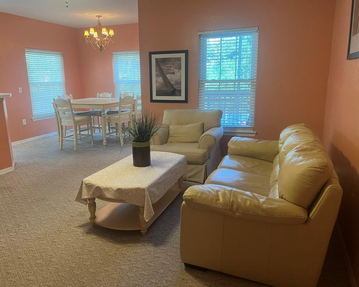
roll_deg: +0.8
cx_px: 162
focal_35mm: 28
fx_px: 297
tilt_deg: -12.0
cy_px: 141
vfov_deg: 51.5
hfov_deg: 62.1
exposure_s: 1/60
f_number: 1.5
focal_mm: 5.7
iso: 100
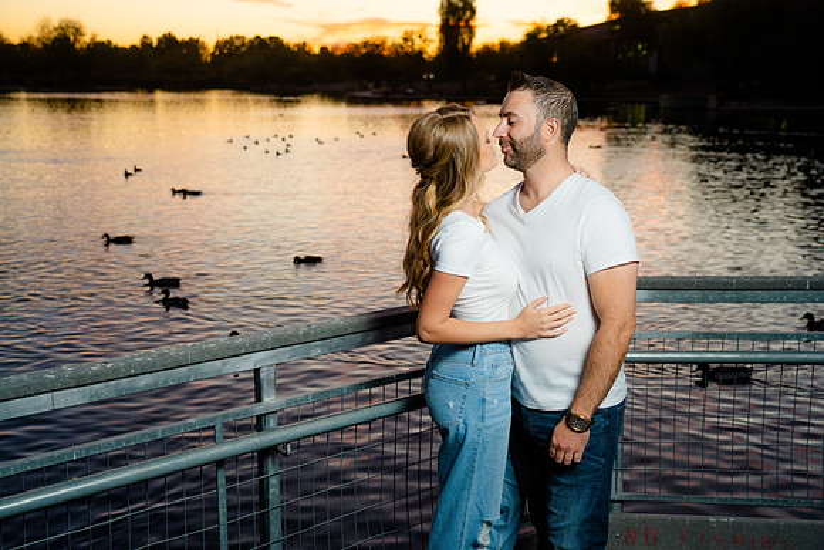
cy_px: 275
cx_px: 412
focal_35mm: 44
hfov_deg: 44.5
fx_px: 1007
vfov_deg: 30.5
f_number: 4
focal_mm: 44
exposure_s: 1/200
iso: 640
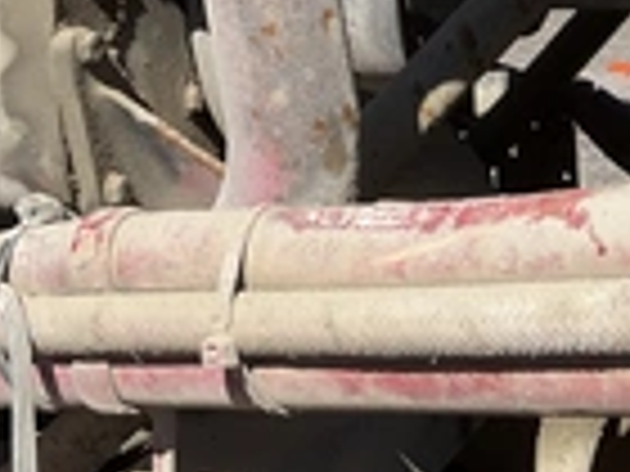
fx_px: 1511
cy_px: -171
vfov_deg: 16.6
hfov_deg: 23.5
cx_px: 234
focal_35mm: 83
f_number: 1.8
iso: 25
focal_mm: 3
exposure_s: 1/1534
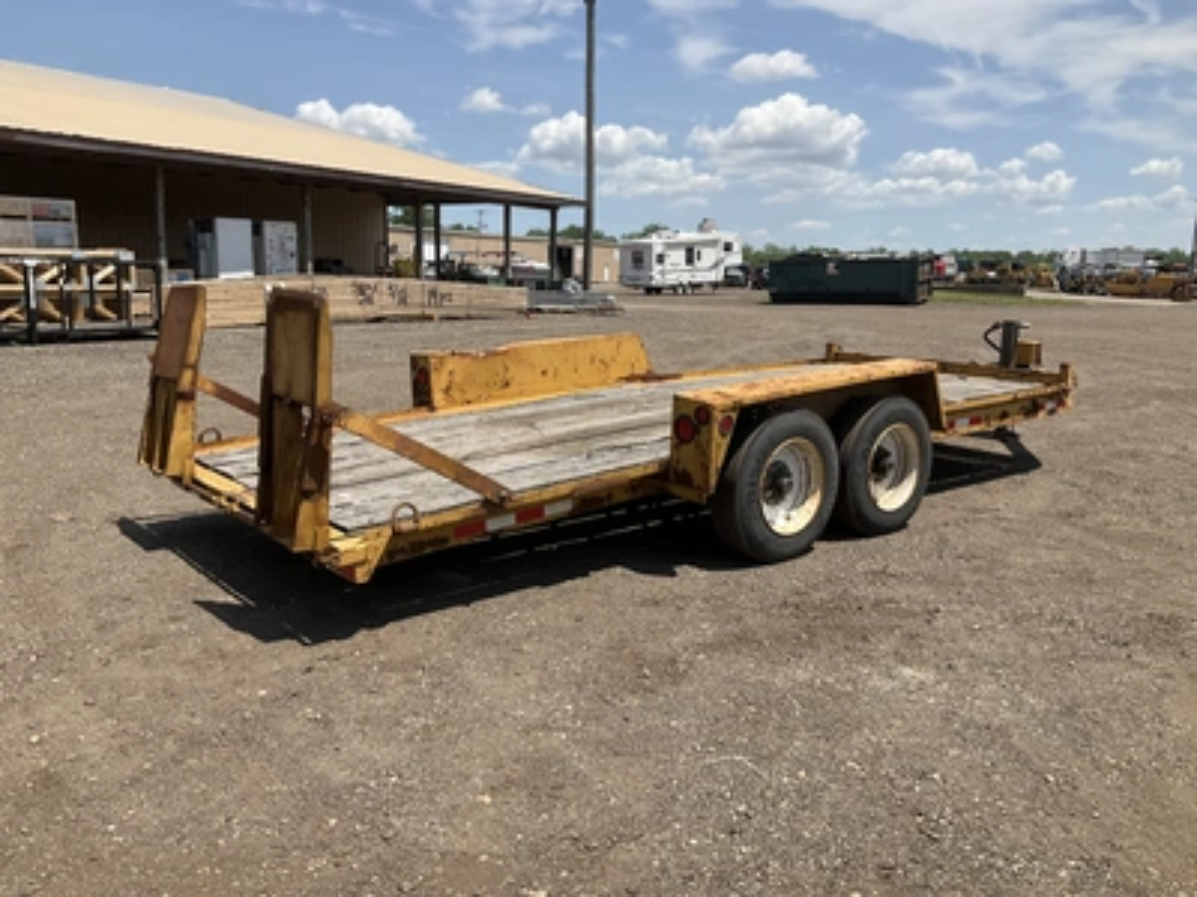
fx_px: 1003
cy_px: 448
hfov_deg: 61.7
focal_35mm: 29
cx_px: 598
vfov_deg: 48.2
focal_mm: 3
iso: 25
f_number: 1.8
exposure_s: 1/2427
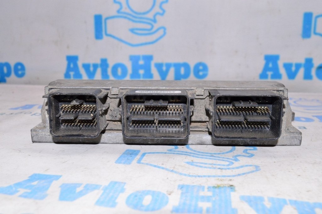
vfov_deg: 35.4
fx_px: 335
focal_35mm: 38
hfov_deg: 51.3
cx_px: 161
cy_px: 107
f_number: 8
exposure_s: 1/160
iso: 1600
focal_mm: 25
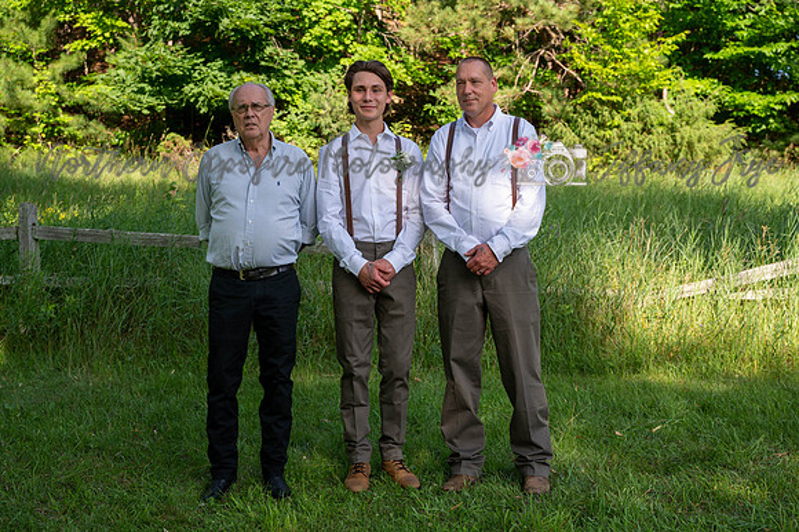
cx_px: 400
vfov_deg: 24.2
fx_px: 1242
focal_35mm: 56
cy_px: 266
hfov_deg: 35.7
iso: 180
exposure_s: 1/250
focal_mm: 56
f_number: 5.6
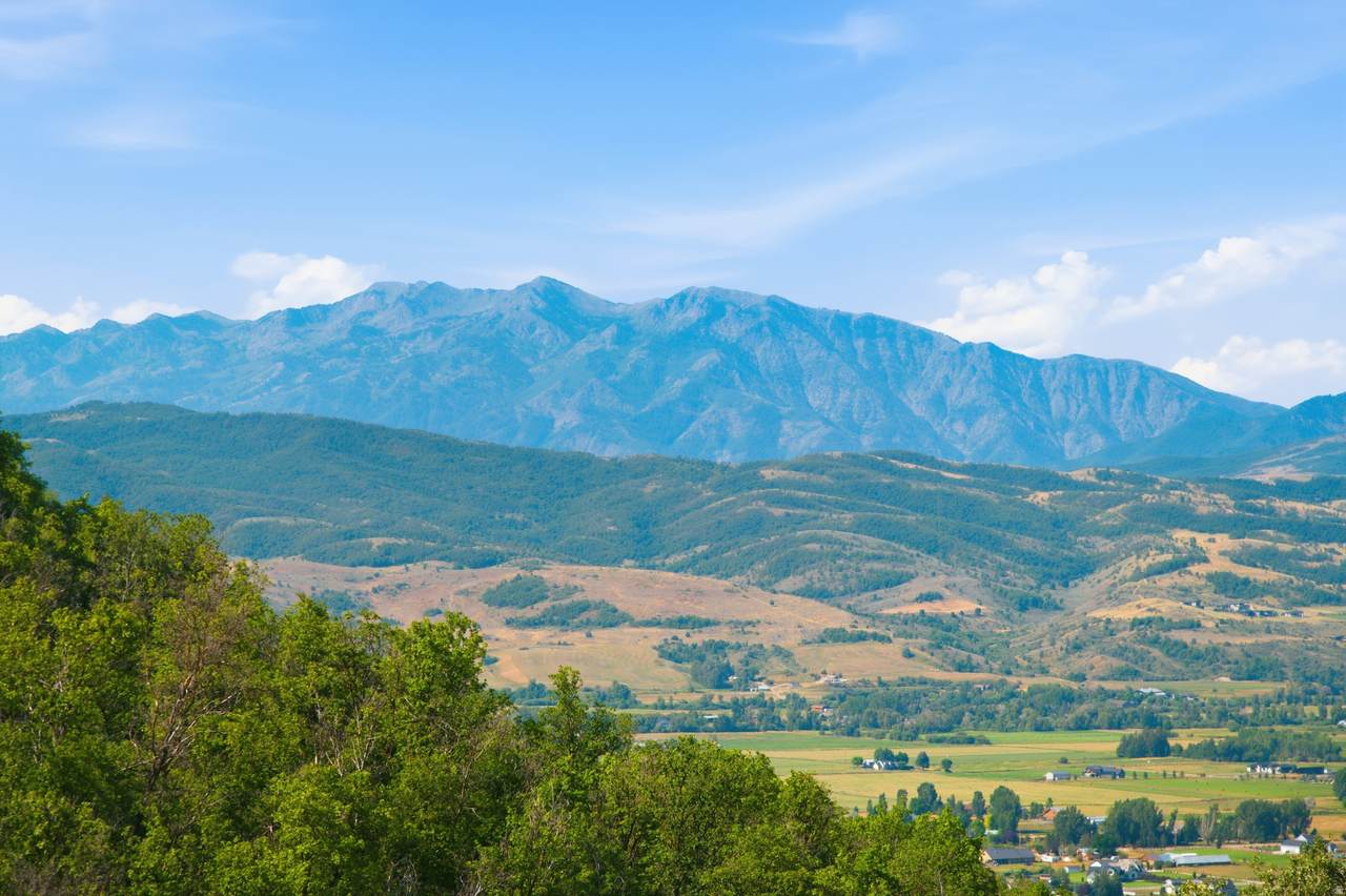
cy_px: 448
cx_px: 673
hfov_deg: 17.1
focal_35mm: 120
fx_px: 4484
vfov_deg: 11.4
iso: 280
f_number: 7.1
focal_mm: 120
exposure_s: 1/1250
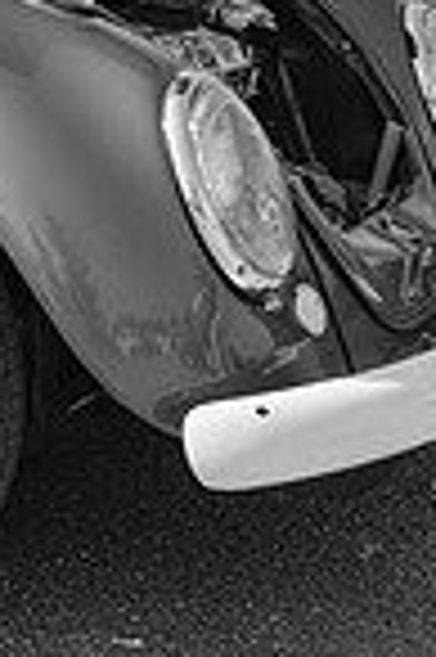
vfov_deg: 15.8
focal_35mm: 125
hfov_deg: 10.0
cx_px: -481
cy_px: -137
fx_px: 2276
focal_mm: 31.5
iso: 160
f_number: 7.1
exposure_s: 1/320
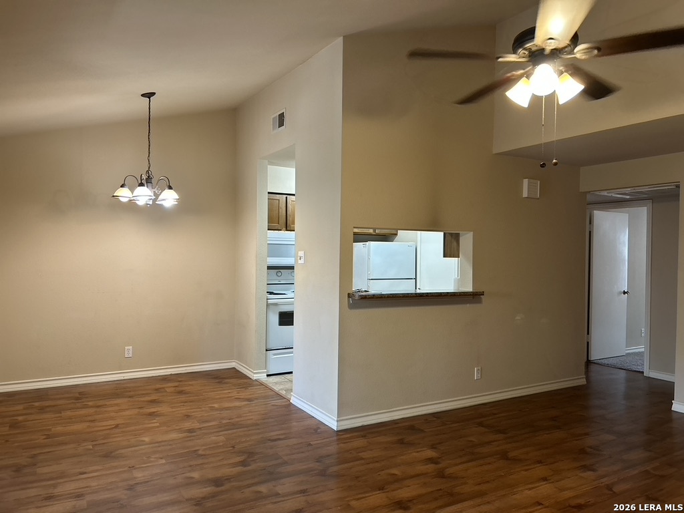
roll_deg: -0.8
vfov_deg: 53.1
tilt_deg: -1.1
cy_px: 256
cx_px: 342
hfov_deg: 67.3
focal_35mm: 26
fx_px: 514
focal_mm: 5.7
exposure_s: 1/60
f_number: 1.5
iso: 125
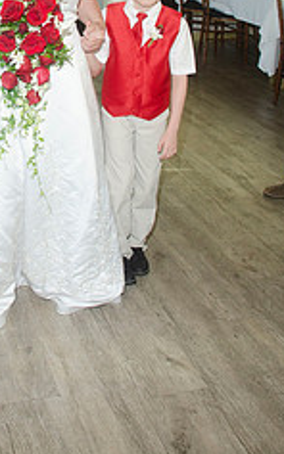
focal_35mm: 58
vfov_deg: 33.4
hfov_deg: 21.8
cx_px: 27
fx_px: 719
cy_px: 50
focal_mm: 20
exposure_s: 1/80
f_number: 5.6
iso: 400
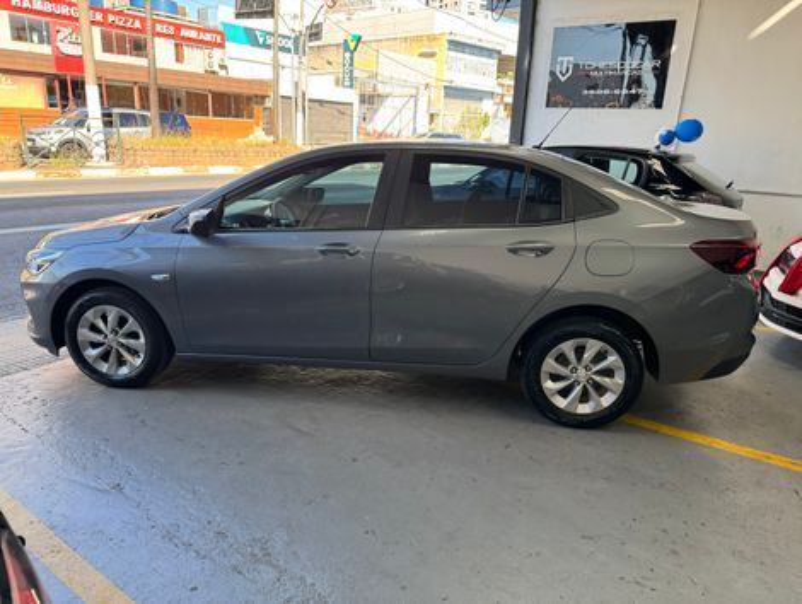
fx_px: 557
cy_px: 302
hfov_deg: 71.5
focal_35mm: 24
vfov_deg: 56.9
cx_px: 401
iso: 64
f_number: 1.78
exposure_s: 1/218
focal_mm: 6.76
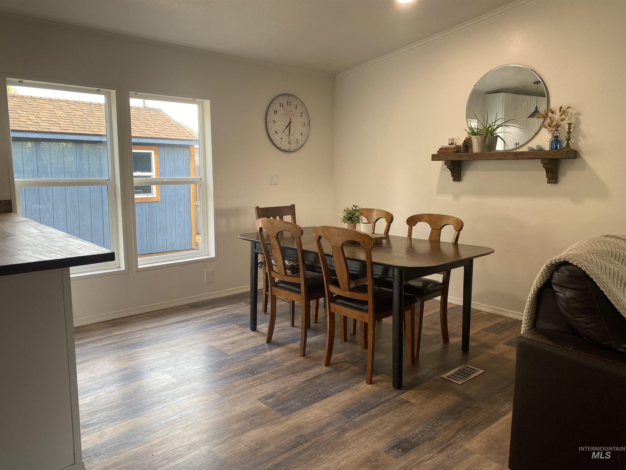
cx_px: 313
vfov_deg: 53.1
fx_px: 470
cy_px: 235
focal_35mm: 26
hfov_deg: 67.3
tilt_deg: -7.6
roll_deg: -0.6
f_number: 1.8
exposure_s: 1/60
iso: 64
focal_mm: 4.25
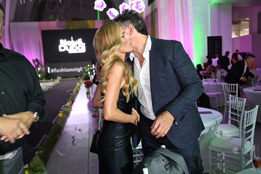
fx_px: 236
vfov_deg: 40.5
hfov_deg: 58.0
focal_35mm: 32
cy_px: 87
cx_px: 130
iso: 2500
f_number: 4.5
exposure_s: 1/60
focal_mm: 32.5
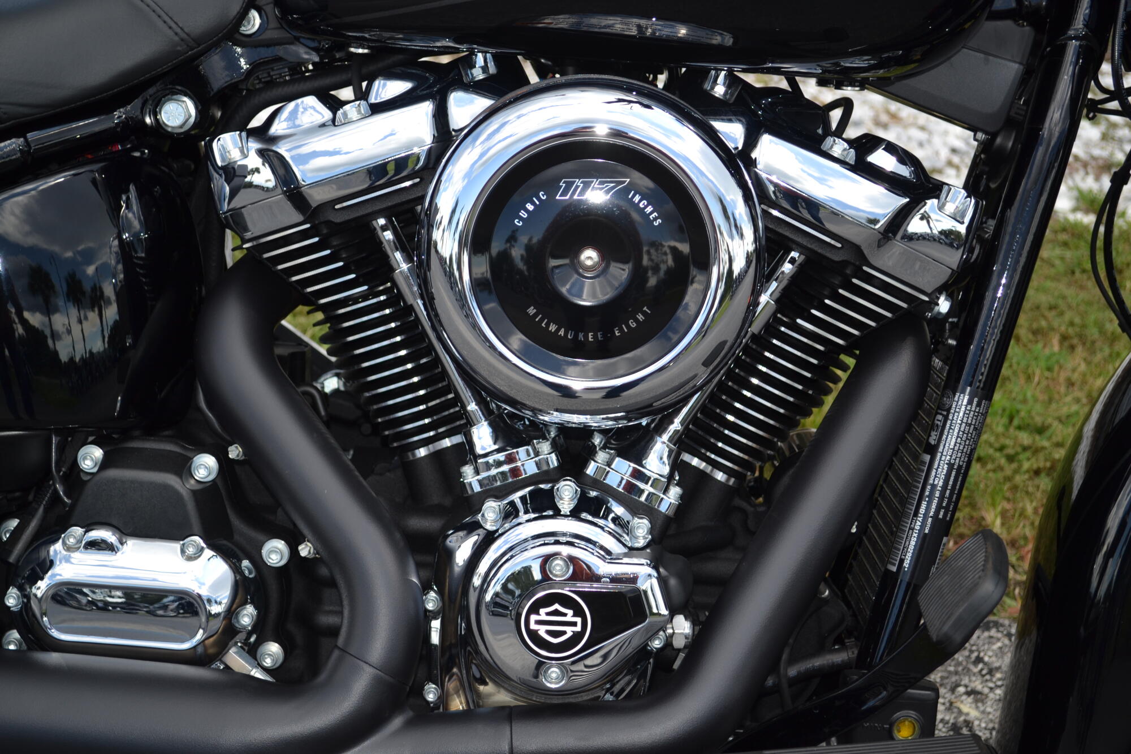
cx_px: 566
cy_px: 377
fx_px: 1885
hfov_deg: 33.4
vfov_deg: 22.6
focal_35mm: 60
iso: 100
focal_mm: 40
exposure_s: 1/160
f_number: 5.3
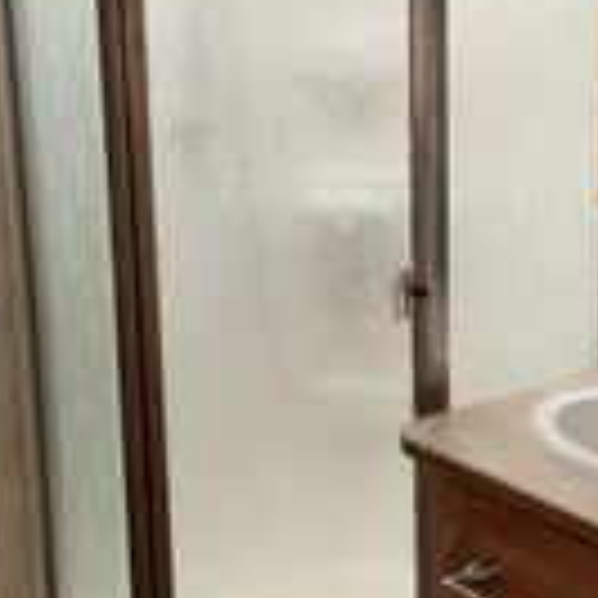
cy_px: 252
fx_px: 1505
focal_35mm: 77
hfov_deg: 22.5
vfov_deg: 22.5
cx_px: 328
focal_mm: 3
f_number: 1.8
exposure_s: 1/75
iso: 64
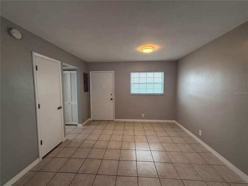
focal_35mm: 14
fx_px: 100
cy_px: 93
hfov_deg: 102.1
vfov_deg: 85.7
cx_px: 124
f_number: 2.2
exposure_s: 1/120
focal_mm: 2.22
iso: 250
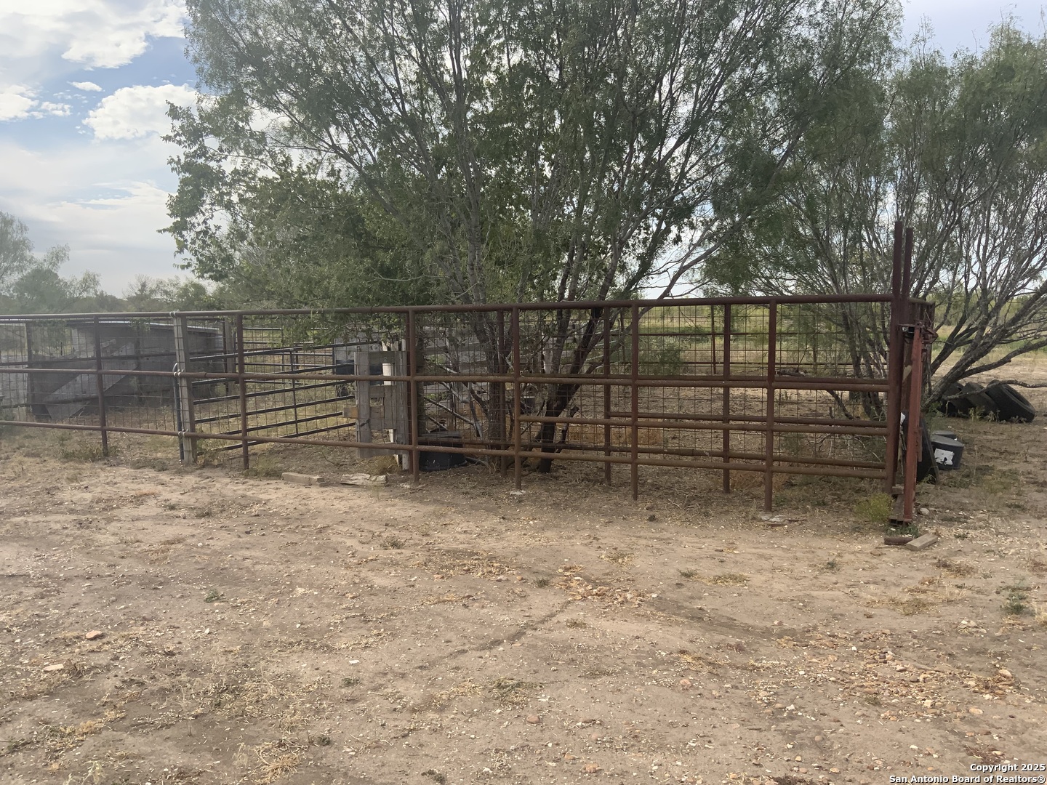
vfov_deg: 48.2
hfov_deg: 61.7
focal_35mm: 29
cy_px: 392
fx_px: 877
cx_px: 524
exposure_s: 1/898
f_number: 1.8
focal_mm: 3
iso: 16
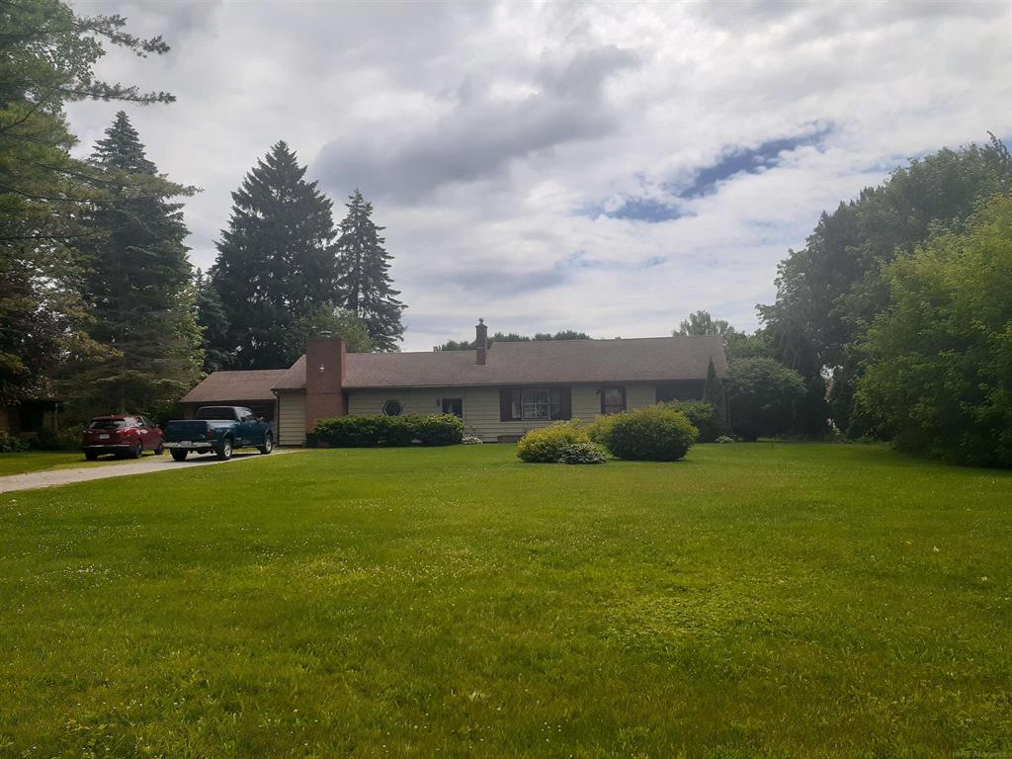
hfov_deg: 65.3
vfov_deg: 51.4
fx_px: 789
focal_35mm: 27
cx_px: 506
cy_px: 380
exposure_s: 1/2169
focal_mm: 3.6
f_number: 1.9
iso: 40
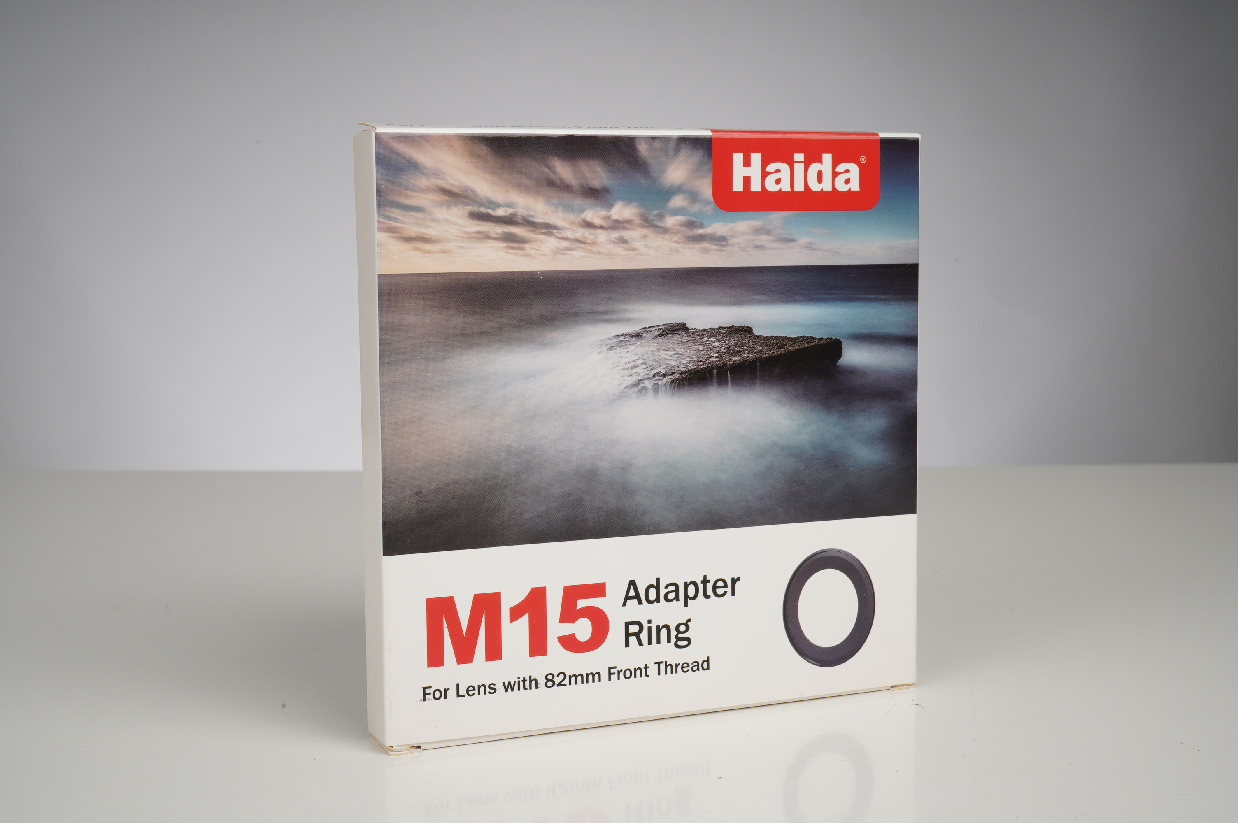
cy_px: 412
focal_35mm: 52
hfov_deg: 38.2
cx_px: 619
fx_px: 1787
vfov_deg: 25.9
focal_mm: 52
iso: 200
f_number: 22
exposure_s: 1/160
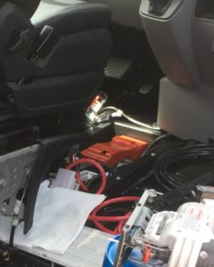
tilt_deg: -23.0
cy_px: 202
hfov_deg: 15.0
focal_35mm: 100
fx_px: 792
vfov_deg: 19.0
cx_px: -28
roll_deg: +0.3
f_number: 2.2
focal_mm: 4.15
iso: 40
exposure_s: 1/120
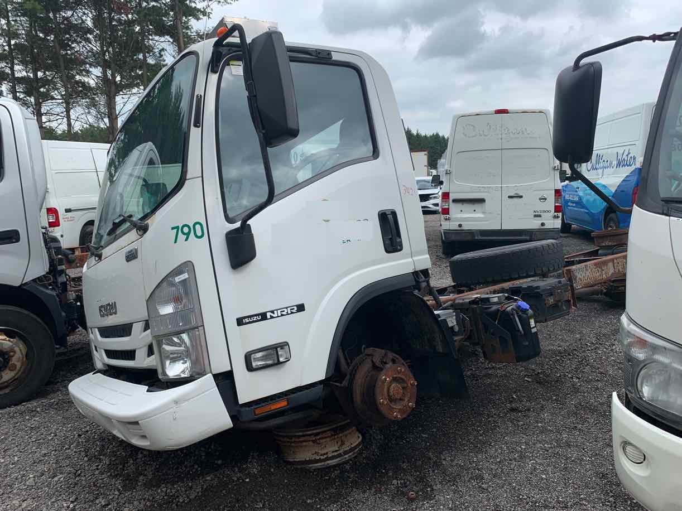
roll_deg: +1.1
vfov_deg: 53.0
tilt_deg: -8.0
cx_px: 341
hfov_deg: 67.3
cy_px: 256
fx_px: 512
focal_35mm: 26
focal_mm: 4.25
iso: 25
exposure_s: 1/1111
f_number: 1.8
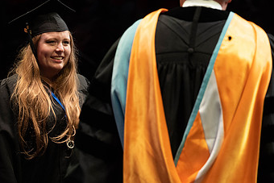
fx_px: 1926
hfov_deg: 8.1
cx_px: 94
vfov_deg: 5.4
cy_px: 67
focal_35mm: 253
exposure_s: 1/320
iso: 1600
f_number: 4.5
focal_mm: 135
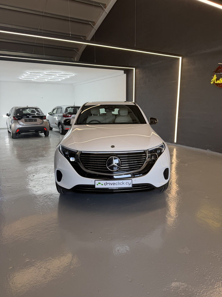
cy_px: 148
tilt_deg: -10.5
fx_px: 205
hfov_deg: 56.8
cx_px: 111
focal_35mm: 24
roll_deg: -0.8
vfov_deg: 71.6
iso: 50
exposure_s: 1/100
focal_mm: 6.76
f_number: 1.78
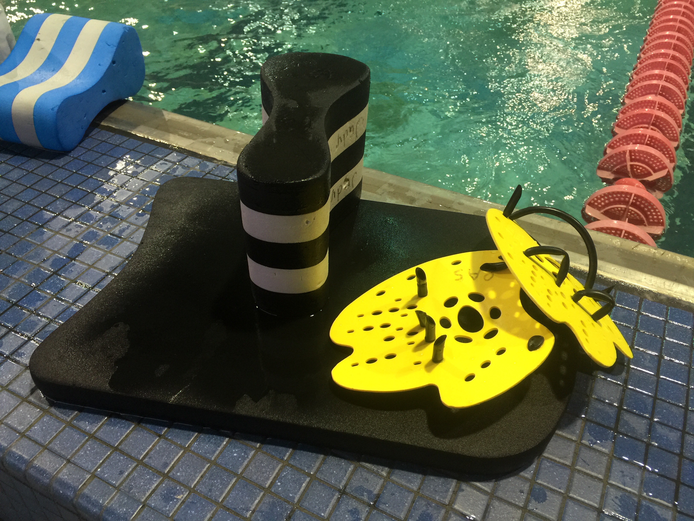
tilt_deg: -40.1
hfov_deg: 61.7
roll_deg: -0.6
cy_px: 260
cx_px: 347
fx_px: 581
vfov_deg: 48.2
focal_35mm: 29
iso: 40
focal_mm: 4.15
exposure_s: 1/30
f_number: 2.2
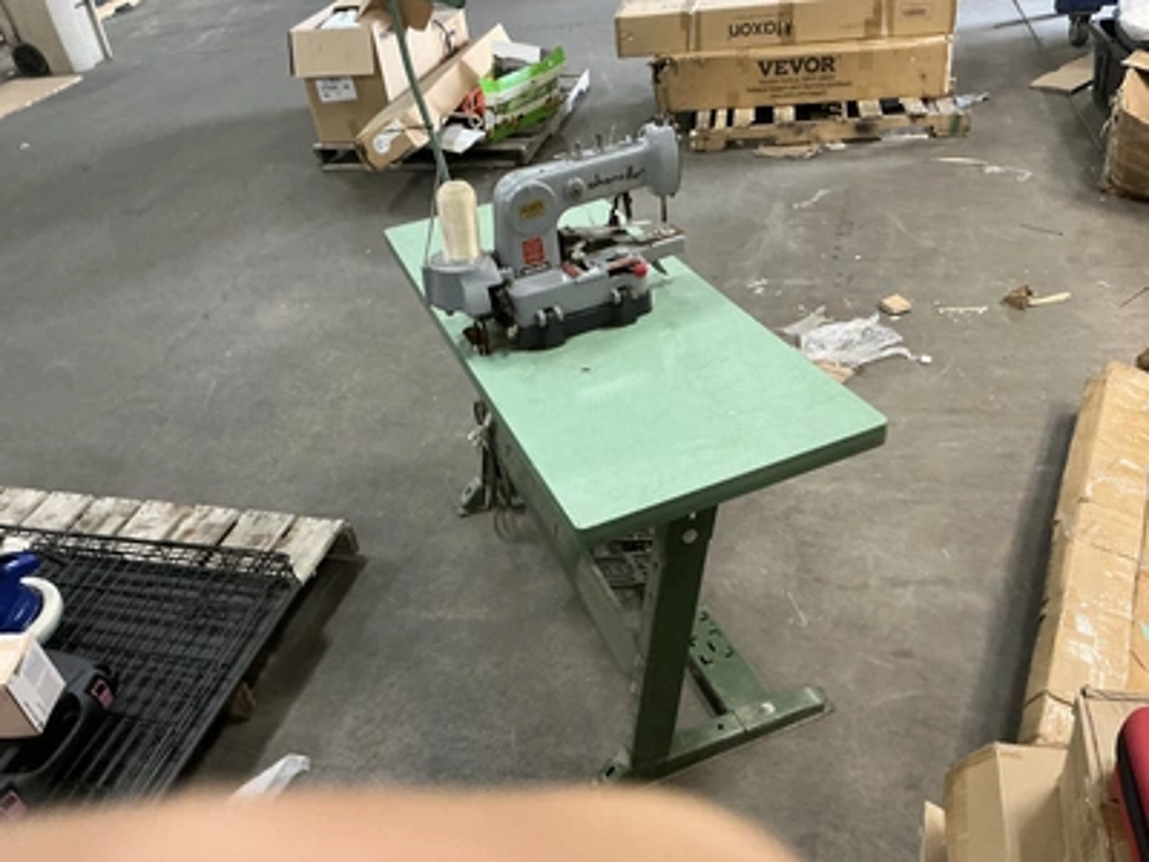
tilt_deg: -35.0
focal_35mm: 28
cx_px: 574
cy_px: 431
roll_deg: +9.2
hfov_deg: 63.4
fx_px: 929
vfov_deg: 49.7
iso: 200
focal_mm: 3
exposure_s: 1/60
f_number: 1.8
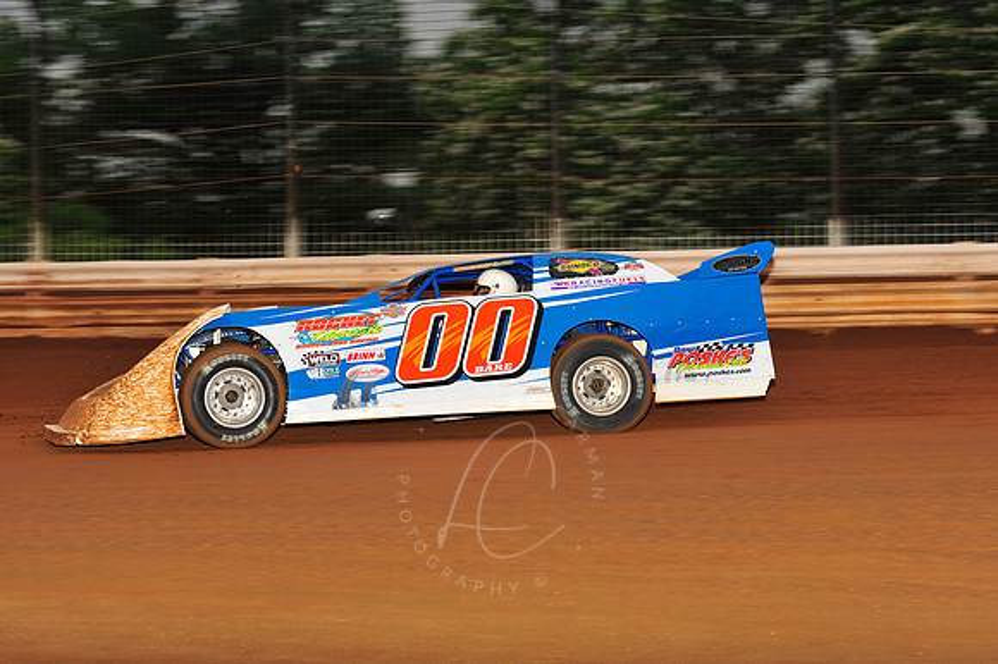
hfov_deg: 22.2
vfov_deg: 14.8
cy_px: 332
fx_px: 2549
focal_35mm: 92
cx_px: 499
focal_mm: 92
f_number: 8
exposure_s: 1/320
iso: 1000
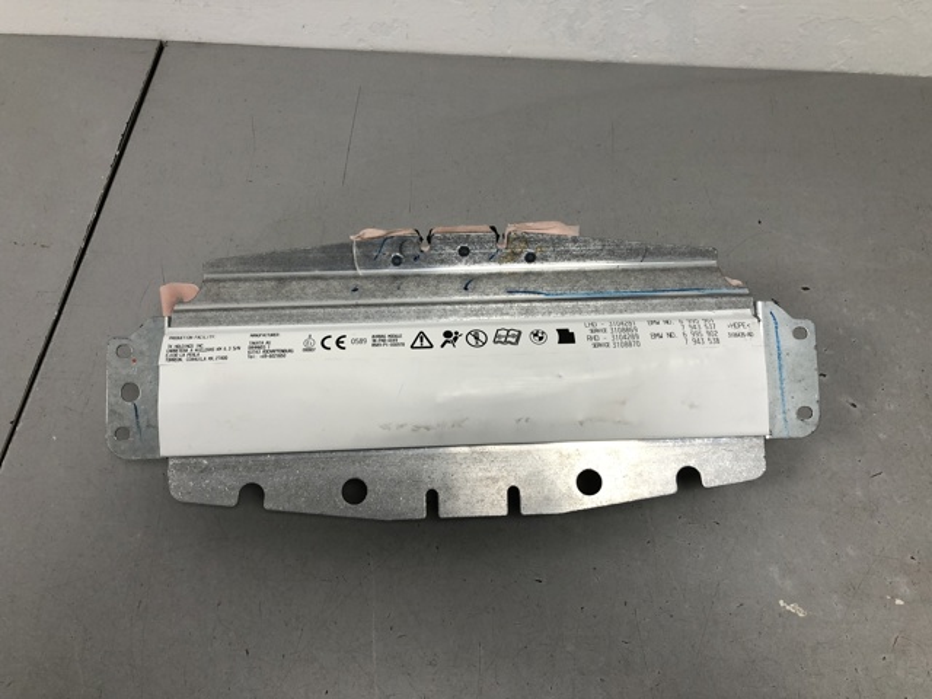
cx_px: 466
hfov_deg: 63.4
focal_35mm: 28
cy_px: 350
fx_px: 754
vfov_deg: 49.7
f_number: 1.8
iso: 20
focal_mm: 4
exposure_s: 1/33
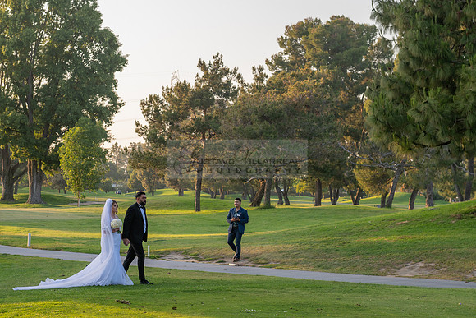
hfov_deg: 20.8
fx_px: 1294
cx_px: 208
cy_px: 155
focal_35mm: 98
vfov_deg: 14.0
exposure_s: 1/125
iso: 200
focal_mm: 70
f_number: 6.3
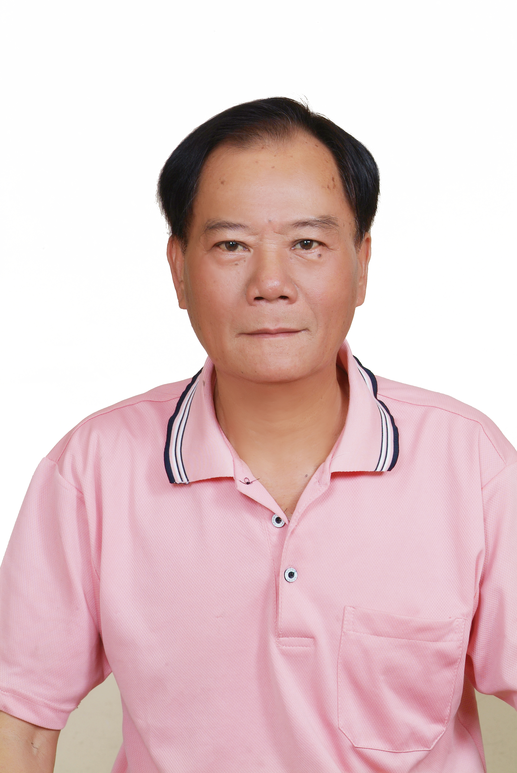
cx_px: 258
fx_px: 2750
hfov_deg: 10.7
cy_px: 386
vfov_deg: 16.0
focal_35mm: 128
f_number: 11
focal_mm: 85
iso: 100
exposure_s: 1/30
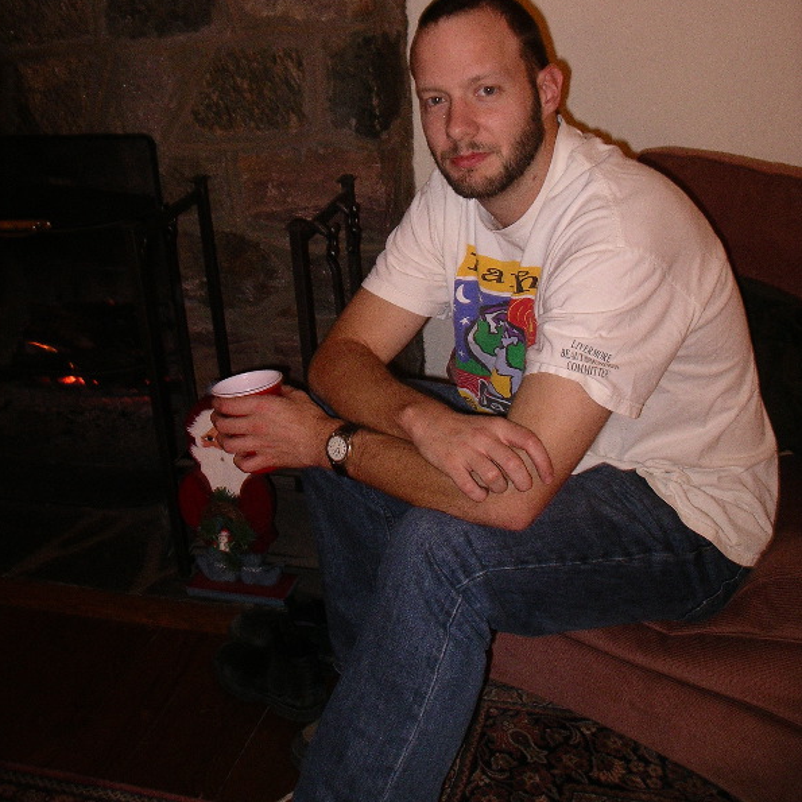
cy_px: 317
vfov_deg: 38.2
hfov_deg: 38.3
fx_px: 1153
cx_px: 400
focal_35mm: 44
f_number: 2.8
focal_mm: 7.8
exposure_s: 1/40
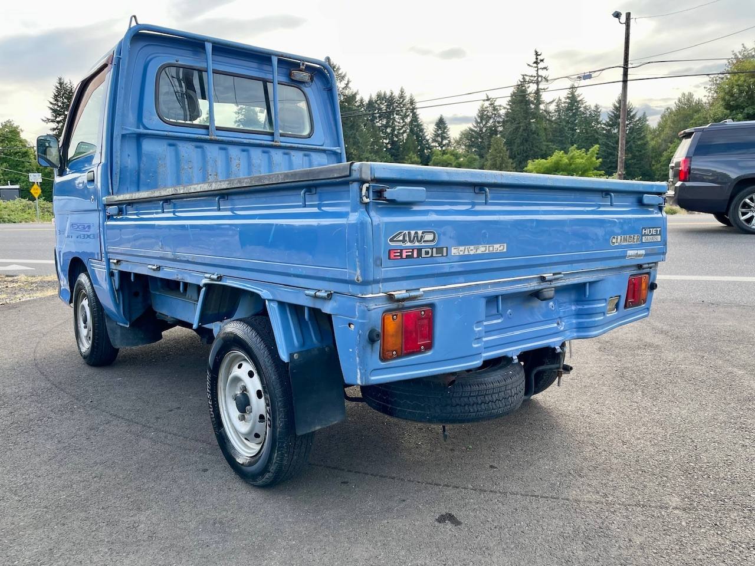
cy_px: 283
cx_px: 378
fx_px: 545
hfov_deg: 69.4
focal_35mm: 25
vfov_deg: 54.9
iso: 32
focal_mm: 5.1
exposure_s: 1/363
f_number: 1.6
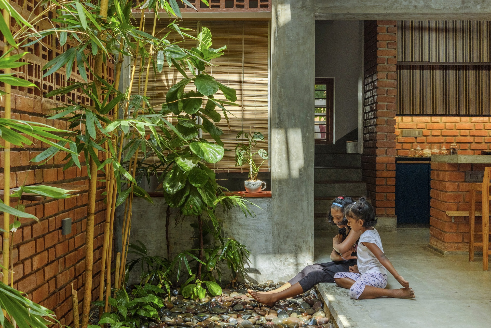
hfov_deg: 47.4
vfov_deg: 32.6
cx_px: 246
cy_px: 164
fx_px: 559
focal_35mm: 41
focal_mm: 27
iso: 800
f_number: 5.6
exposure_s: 1/180
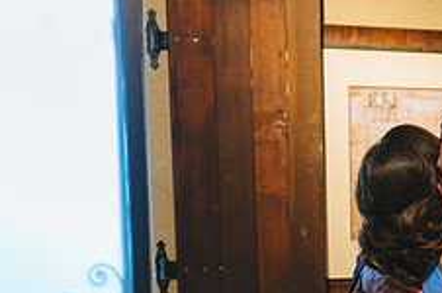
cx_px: 552
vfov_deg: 14.8
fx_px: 1103
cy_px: 314
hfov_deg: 20.9
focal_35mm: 90
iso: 1600
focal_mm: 35
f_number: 4
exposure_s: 1/125
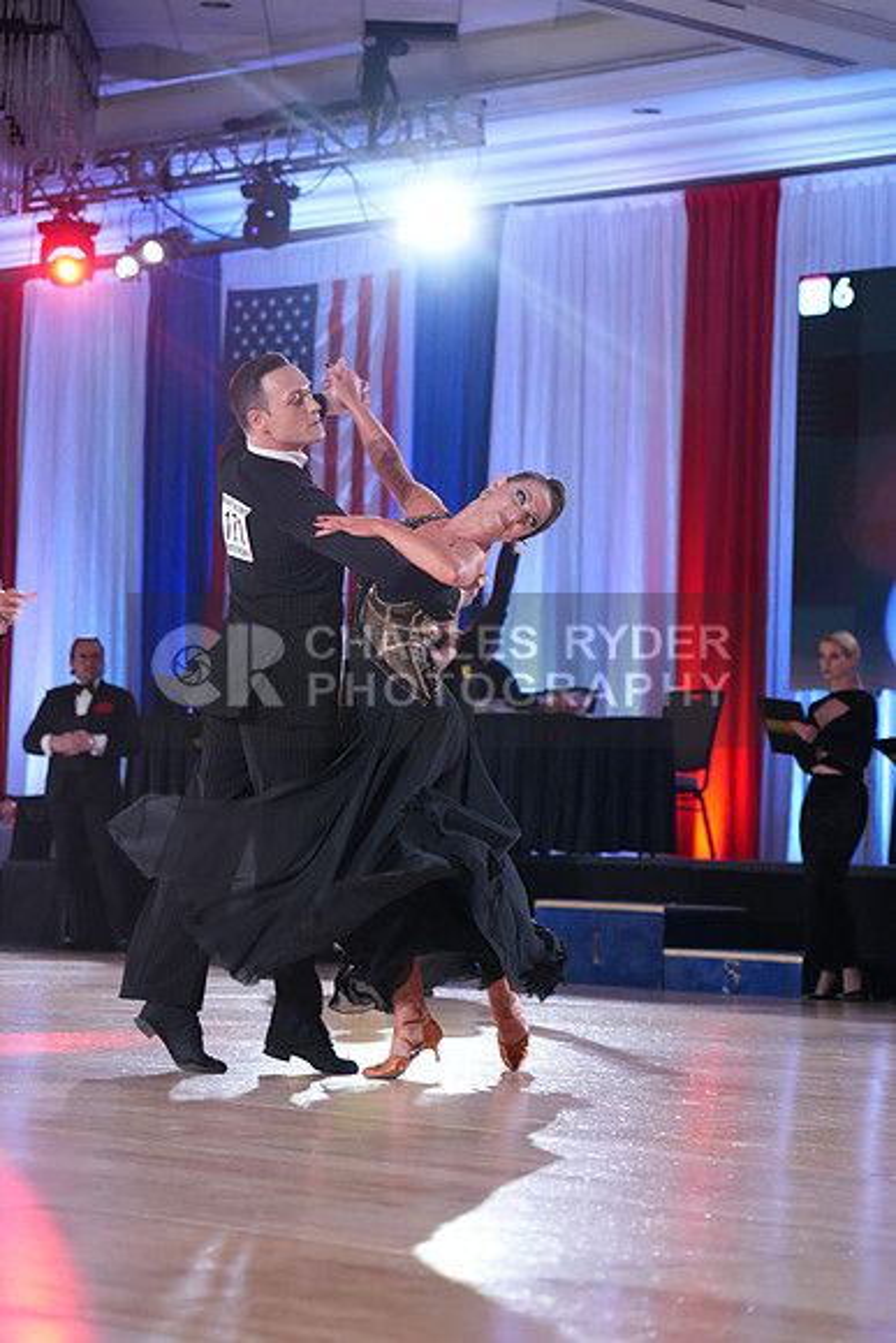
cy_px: 672
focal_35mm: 105
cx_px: 448
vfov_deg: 19.5
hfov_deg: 13.0
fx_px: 3917
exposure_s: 1/250
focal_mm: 105
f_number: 4
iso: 3200
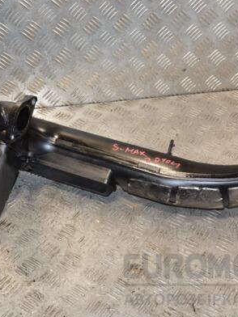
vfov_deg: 36.2
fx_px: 486
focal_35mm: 53
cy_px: 158
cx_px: 108
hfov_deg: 27.5
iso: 800
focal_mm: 24
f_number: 7.1
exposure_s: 1/200
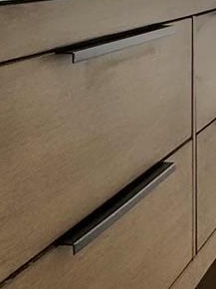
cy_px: -41
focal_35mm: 99
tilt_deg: +0.1
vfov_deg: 18.9
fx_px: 825
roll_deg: -0.5
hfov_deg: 14.1
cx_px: 311
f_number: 2.2
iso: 40
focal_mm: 2.22
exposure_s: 1/127
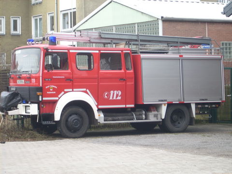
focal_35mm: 113
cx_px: 116
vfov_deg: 13.1
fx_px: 757
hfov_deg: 17.4
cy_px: 87
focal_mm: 18.6
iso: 64
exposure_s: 1/57.5
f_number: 5.2
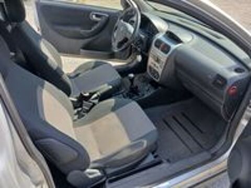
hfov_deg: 67.3
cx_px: 126
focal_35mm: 26
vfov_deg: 53.1
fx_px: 189
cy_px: 94
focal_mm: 3.98
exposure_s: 1/100
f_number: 1.8
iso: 20
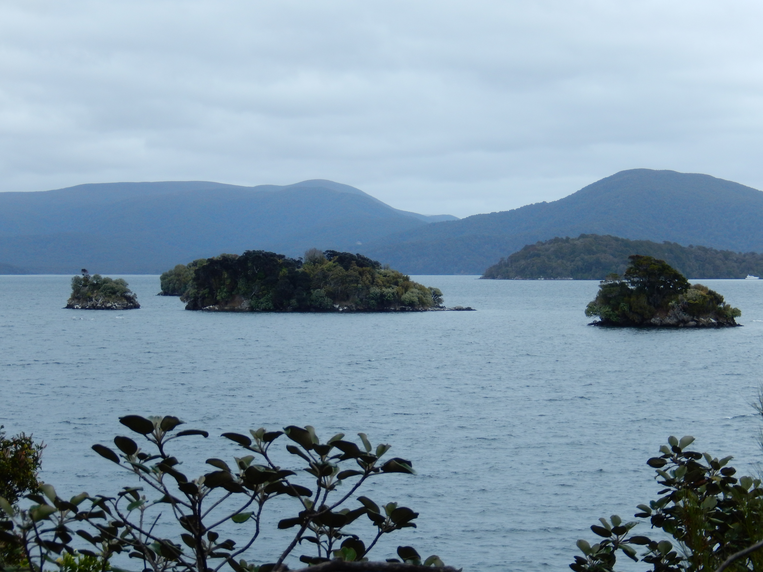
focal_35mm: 105
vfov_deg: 14.1
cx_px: 382
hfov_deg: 18.7
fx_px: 2314
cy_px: 286
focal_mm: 18.9
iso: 125
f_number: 5.3
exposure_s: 1/400
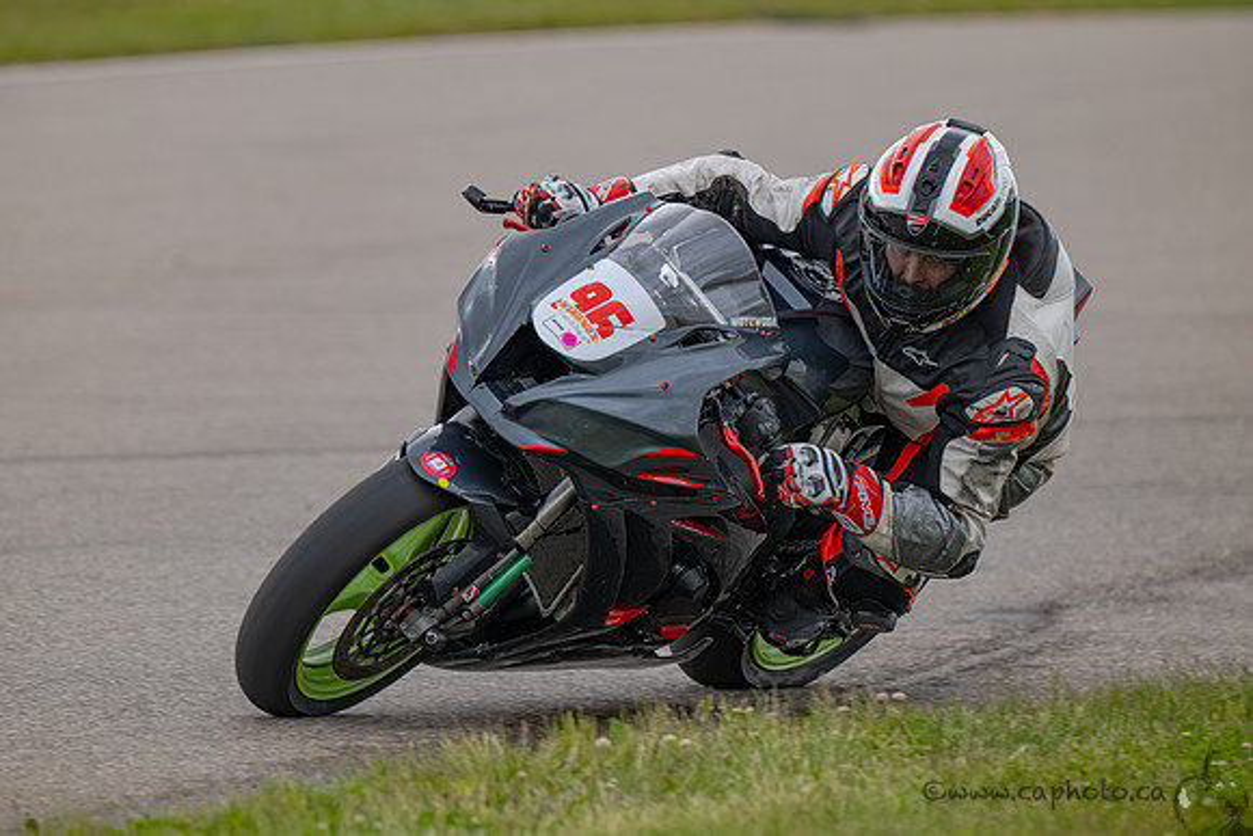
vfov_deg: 3.1
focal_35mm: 450
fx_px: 15665
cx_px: 626
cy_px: 418
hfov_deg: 4.6
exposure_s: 1/1250
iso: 640
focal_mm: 450
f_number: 6
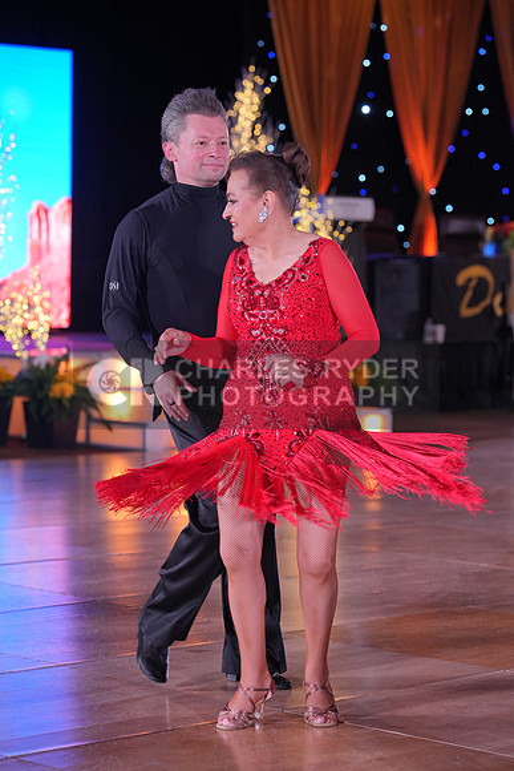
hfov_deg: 12.8
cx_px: 257
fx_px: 2290
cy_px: 386
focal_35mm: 107
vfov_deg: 19.1
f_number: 4
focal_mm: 107
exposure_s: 1/400
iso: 1600
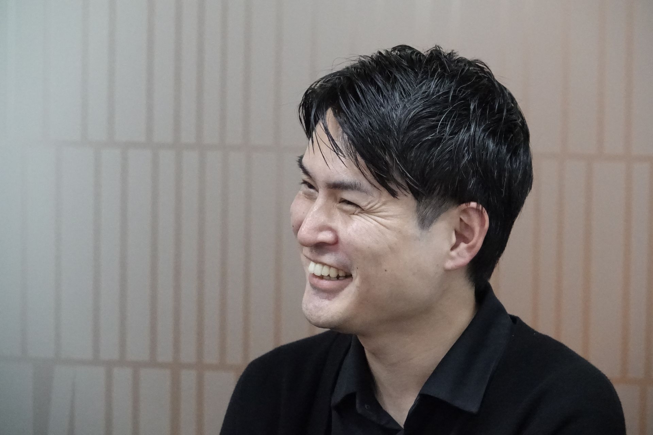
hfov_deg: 10.7
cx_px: 326
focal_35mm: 192
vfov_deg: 7.2
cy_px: 218
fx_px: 3482
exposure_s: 1/400
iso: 6400
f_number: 4
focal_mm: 70.27
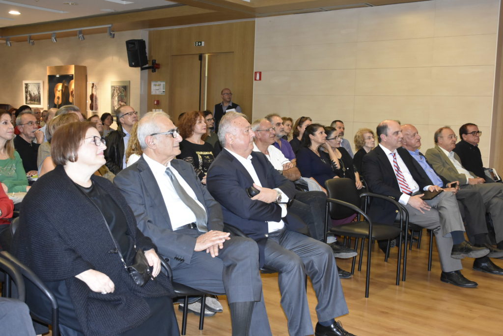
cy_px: 168
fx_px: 566
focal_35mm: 40
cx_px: 252
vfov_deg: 33.1
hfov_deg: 47.9
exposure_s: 1/60
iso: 1600
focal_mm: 27
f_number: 5.6
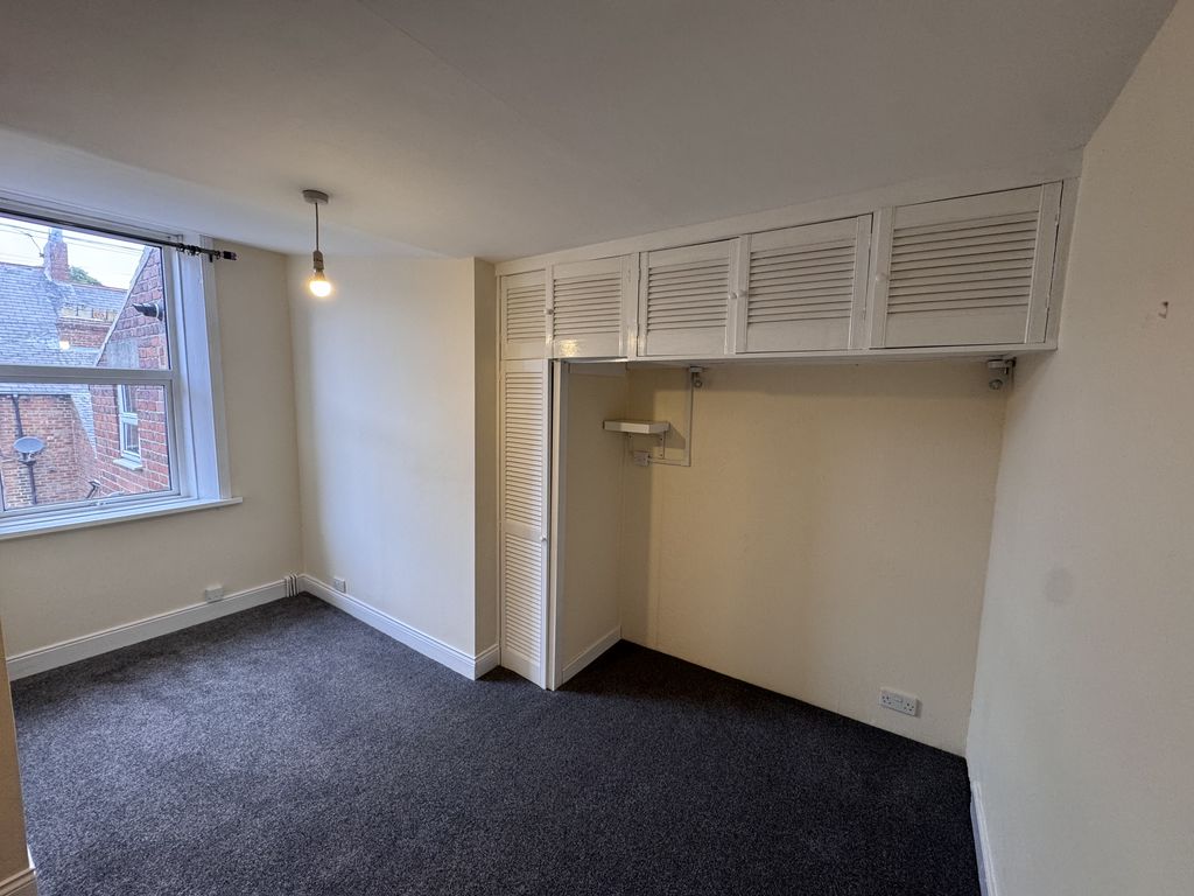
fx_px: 483
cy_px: 448
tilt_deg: -6.7
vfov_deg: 85.7
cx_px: 597
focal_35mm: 14
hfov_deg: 102.1
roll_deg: -1.0
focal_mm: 2.22
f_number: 2.2
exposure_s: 1/100
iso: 160
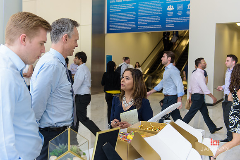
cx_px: 120
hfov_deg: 48.4
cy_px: 80
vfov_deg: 33.4
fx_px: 267
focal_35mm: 40
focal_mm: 40
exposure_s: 1/250
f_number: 3.2
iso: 640
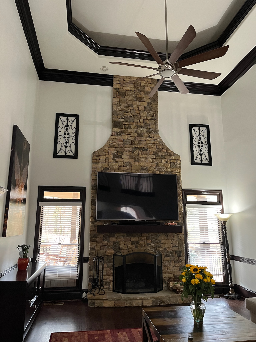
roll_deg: +0.3
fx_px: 256
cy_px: 171
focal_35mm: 26
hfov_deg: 53.1
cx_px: 128
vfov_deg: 67.3
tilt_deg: +11.5
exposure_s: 1/60
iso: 320
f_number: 1.6
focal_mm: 5.1
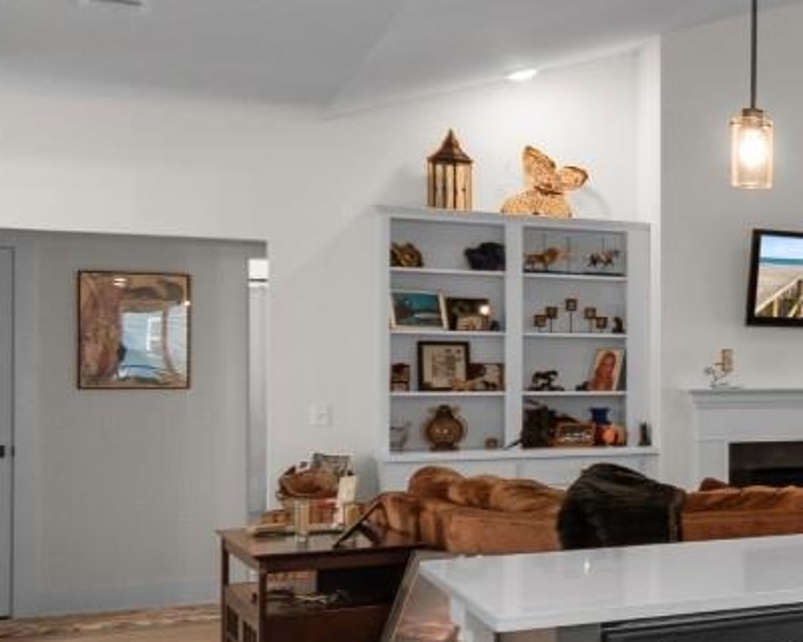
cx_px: 1500
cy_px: 373
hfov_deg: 20.7
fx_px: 1355
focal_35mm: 57
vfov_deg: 26.6
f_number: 4.5
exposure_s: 1/8
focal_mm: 10
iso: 100
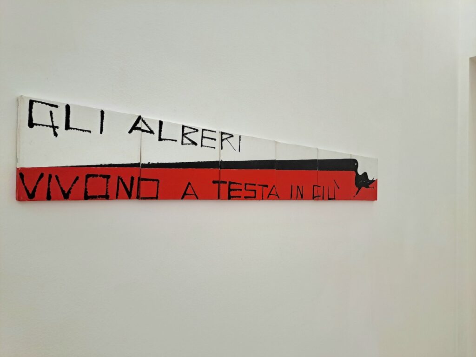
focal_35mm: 25
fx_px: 344
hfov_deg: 69.4
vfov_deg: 54.9
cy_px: 178
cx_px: 238
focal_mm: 4.65
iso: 100
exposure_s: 1/50
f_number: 1.8
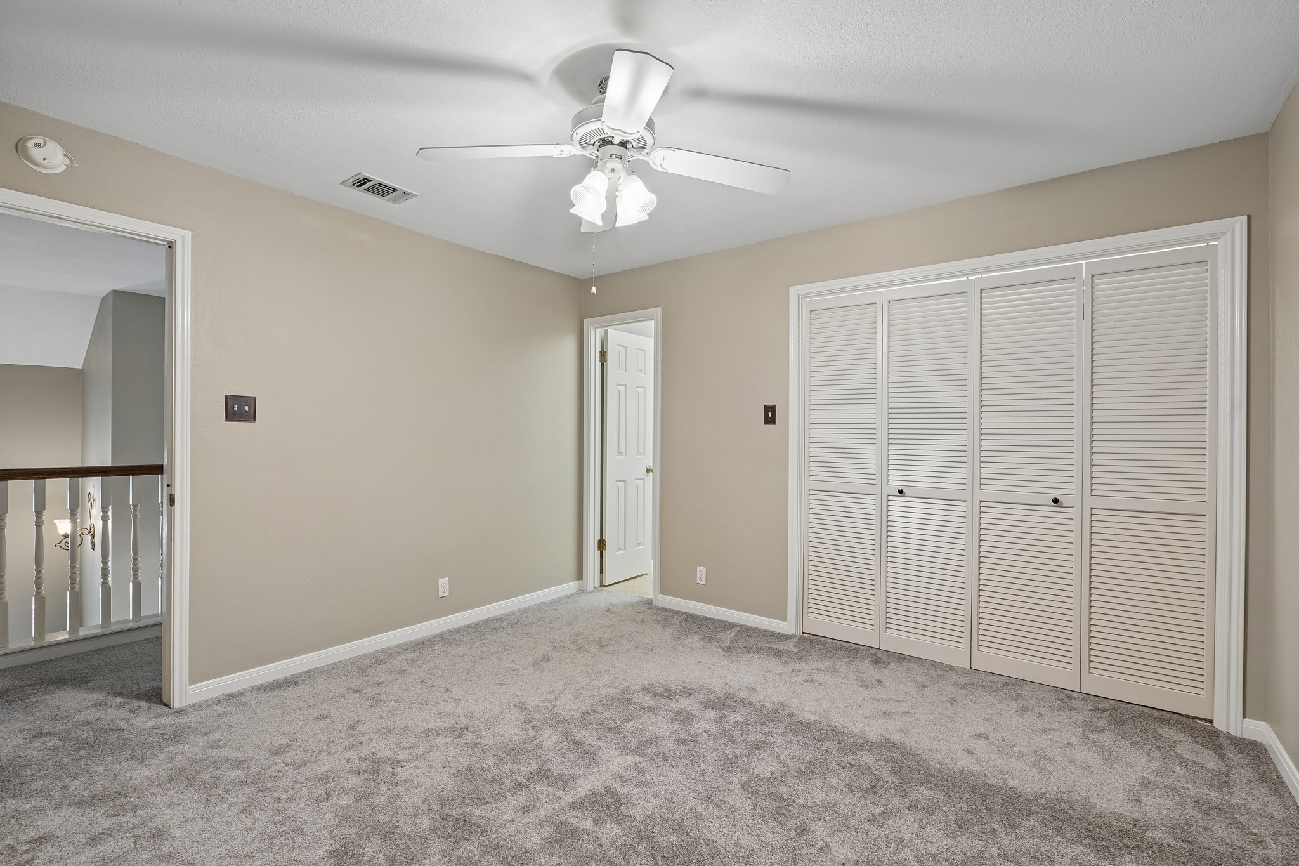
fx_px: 577
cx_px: 650
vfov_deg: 73.7
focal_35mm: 16
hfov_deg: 96.7
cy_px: 433
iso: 400
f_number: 8
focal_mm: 16
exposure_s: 1/4
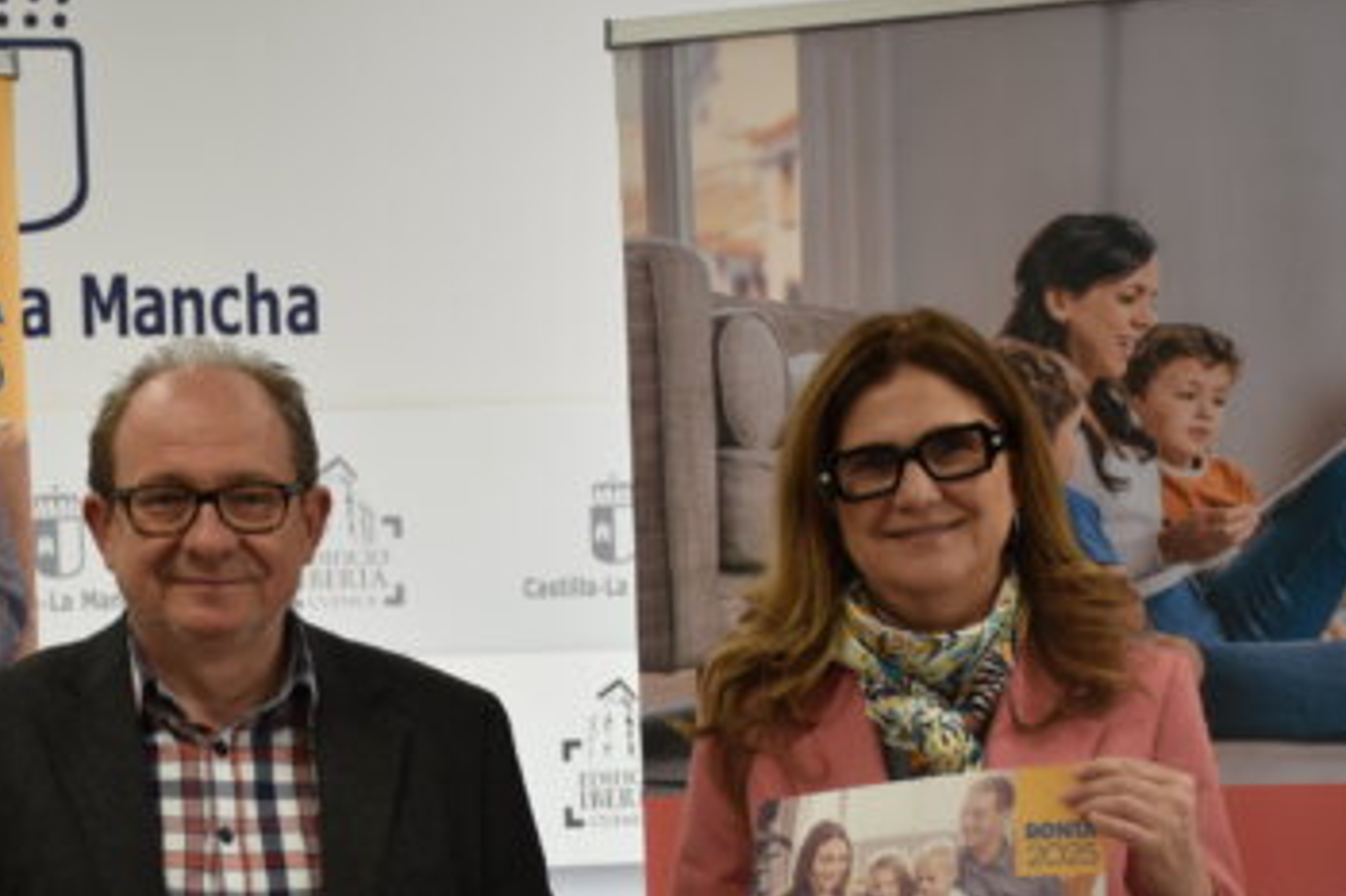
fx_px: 3697
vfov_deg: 13.7
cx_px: 519
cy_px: 769
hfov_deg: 20.6
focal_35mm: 99
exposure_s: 1/80
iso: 400
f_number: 4.2
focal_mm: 35
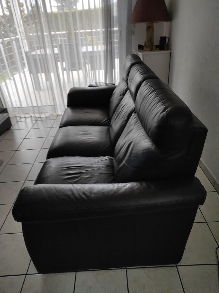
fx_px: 211
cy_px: 146
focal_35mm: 25
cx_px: 110
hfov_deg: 54.8
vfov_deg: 69.4
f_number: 1.89
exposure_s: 1/100
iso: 188
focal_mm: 5.43
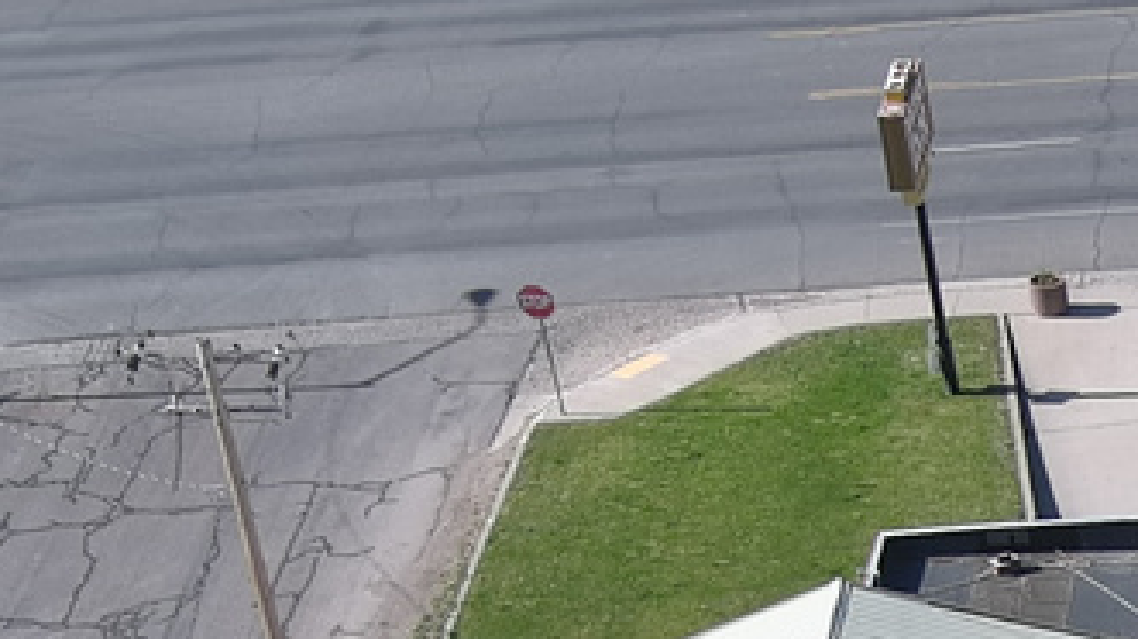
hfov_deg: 10.5
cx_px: 2321
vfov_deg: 6.3
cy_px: 1180
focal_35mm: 188
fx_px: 5672
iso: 100
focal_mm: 10.13
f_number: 2.8
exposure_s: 1/800
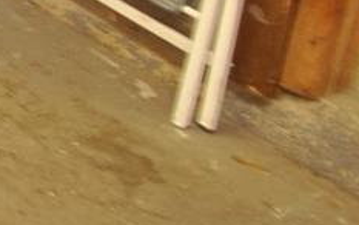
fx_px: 1028
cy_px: -471
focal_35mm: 105
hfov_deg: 10.6
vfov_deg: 9.5
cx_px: -798
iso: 400
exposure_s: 1/10
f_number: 4
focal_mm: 10
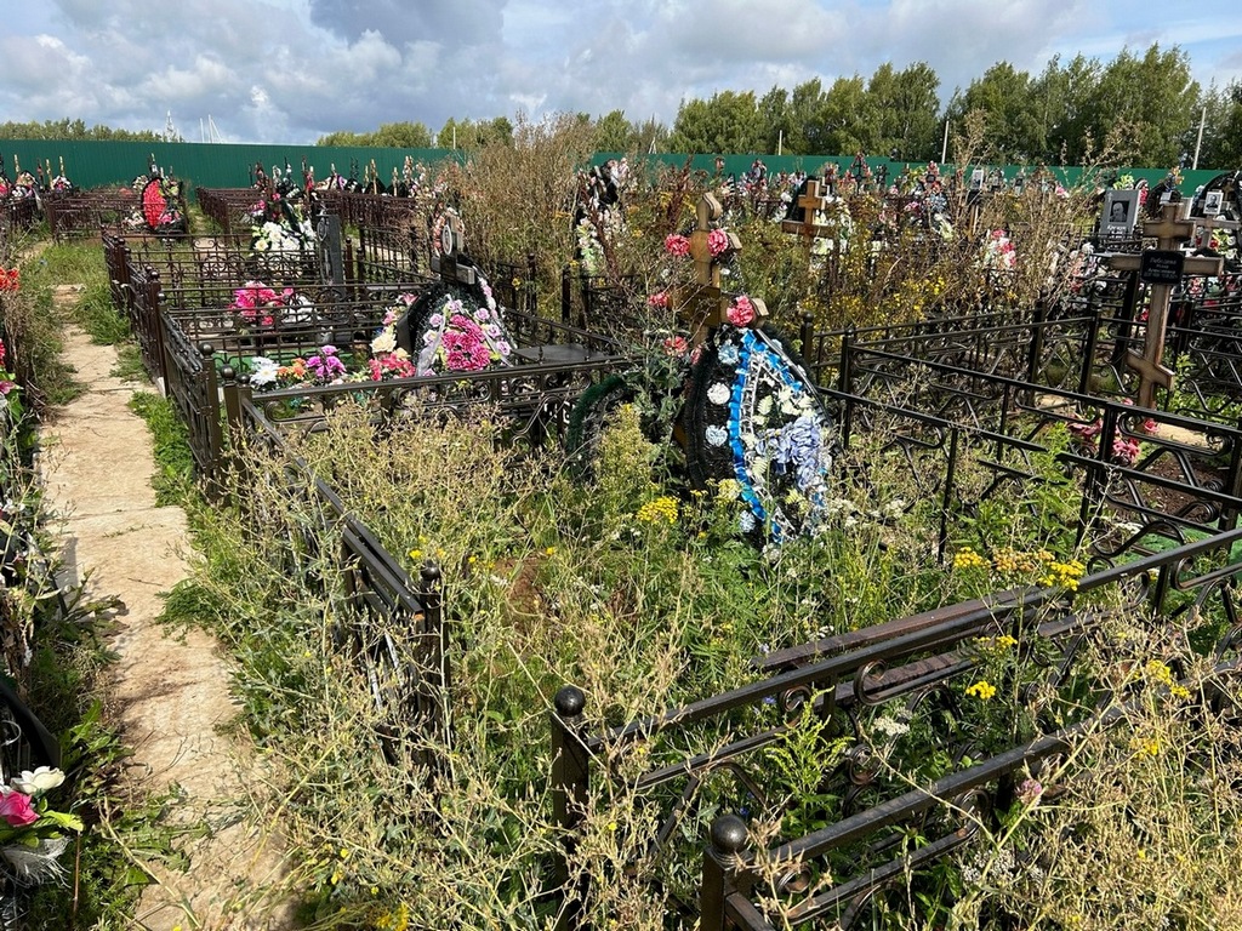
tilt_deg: -14.4
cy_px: 466
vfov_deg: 53.1
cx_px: 621
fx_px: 933
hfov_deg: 67.3
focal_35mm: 26
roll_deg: -1.8
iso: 50
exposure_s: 1/2915
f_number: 1.5
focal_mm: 5.7
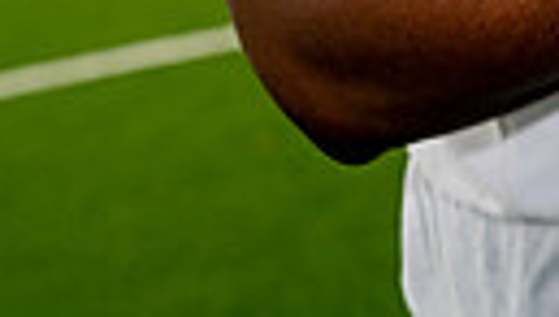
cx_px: 550
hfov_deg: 12.6
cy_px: -617
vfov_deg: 6.6
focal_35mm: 168
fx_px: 2494
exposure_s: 1/250
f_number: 4
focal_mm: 46
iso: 200
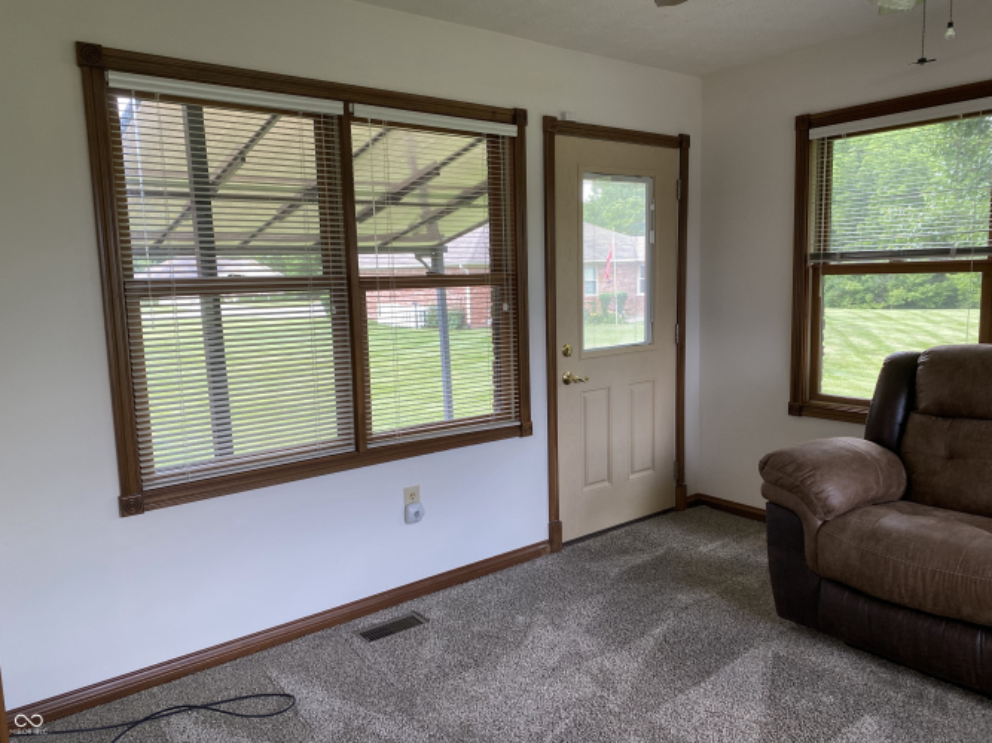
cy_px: 372
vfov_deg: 53.0
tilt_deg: -5.9
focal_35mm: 26
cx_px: 496
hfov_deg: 67.3
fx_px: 745
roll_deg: +0.8
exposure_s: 1/120
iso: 100
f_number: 1.8
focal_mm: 4.25
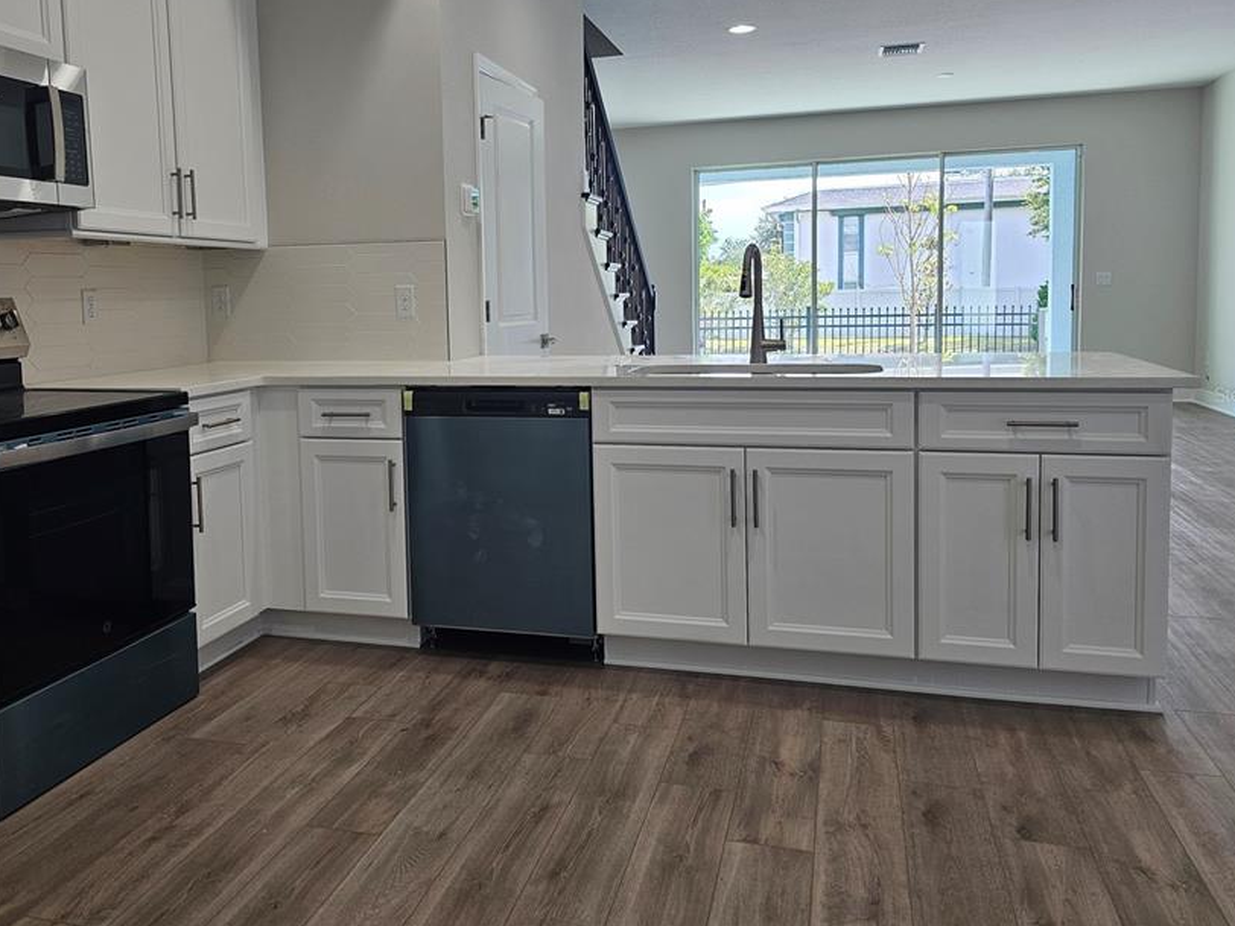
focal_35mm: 29
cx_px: 528
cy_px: 394
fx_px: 1035
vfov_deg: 48.1
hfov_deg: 61.4
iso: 64
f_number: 1.7
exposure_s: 1/120
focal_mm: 6.3
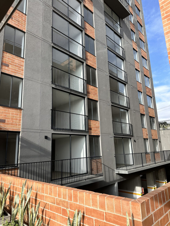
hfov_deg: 56.8
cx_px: 85
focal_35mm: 24
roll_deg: +1.4
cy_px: 113
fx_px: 157
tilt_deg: +13.2
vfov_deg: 71.6
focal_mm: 6.86
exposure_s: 1/1339
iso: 80
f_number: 1.78
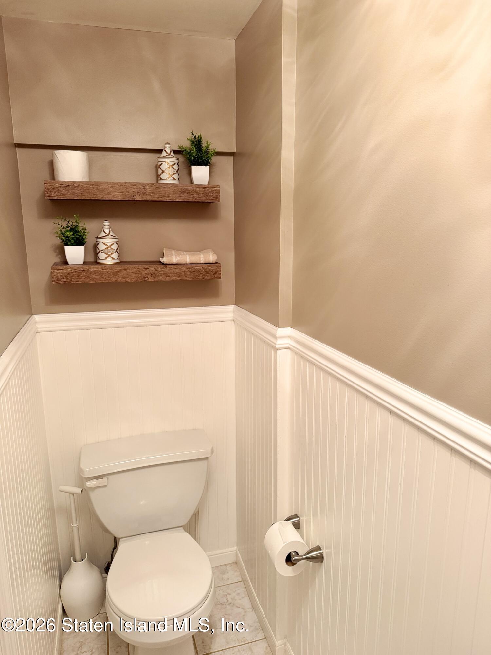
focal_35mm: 24
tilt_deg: -12.0
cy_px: 328
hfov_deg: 56.8
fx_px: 454
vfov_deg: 71.6
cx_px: 246
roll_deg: +0.4
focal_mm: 6.76
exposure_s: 1/60
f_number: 1.78
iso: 200
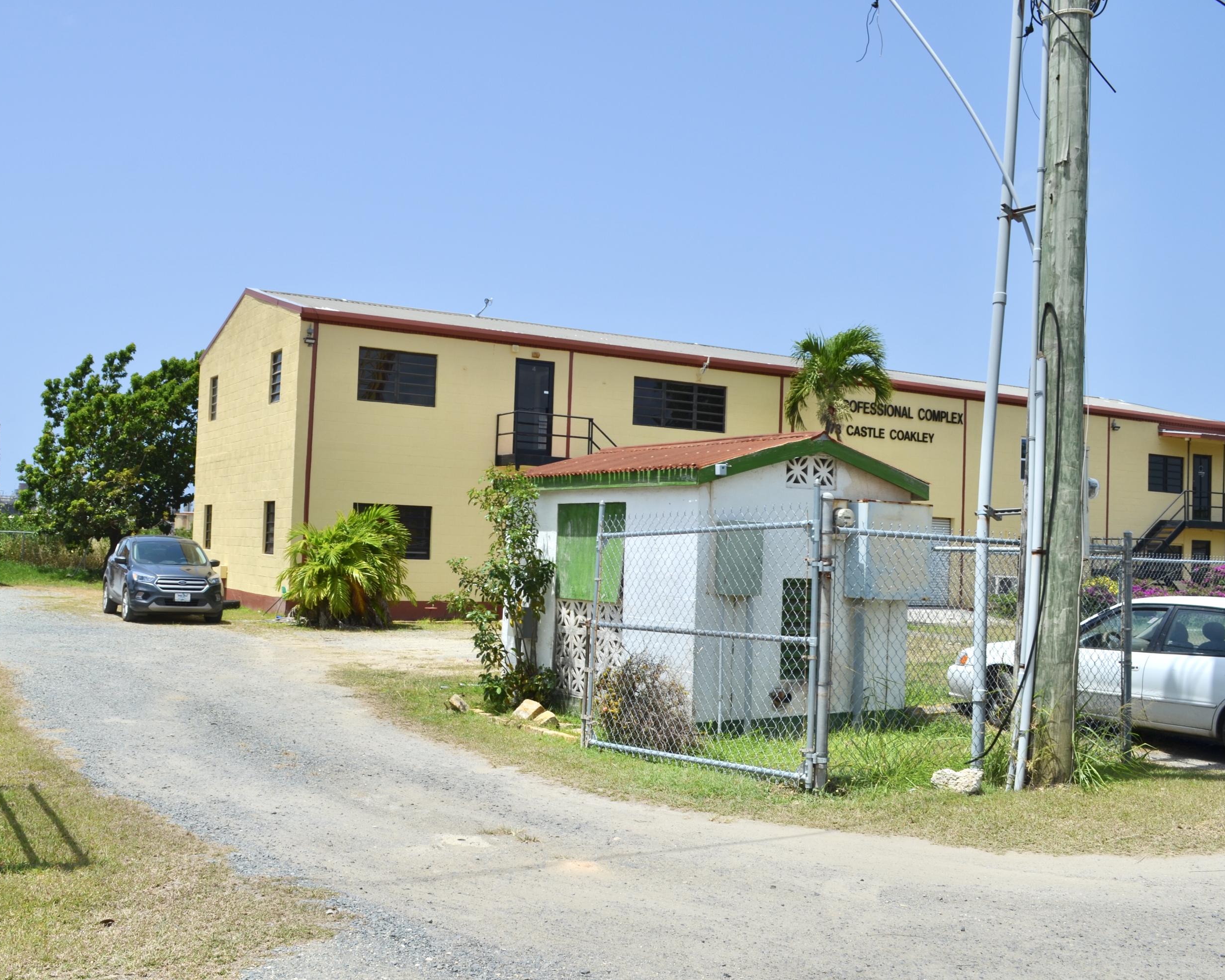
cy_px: 490
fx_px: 1233
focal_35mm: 34
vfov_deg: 43.4
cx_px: 538
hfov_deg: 52.7
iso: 100
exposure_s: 1/320
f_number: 9
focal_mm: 20
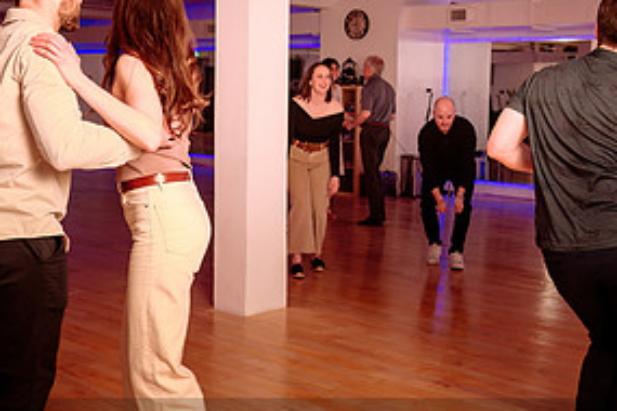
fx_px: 943
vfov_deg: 24.6
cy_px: 174
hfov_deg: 36.2
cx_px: 346
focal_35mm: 55
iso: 500
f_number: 3.2
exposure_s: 1/80
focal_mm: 27
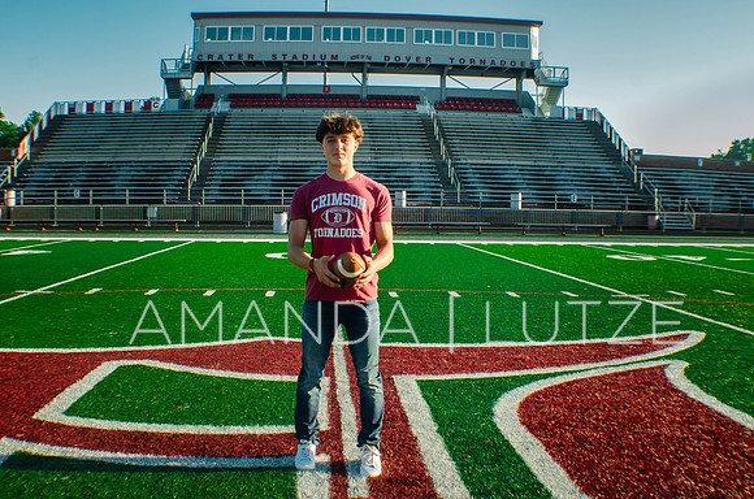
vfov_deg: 25.6
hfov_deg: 37.9
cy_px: 250
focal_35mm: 52
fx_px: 1097
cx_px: 377
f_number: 7.1
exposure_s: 1/200
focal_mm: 35
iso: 200
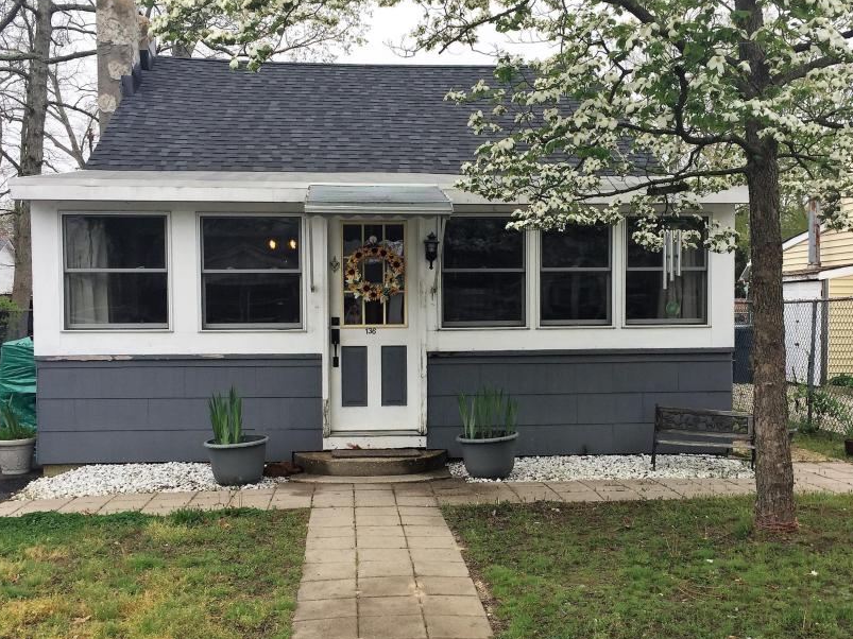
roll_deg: -0.9
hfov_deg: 50.1
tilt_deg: -0.3
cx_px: 459
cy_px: 330
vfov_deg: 38.7
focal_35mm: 37
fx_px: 912
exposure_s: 1/608
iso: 32
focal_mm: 4.15
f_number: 2.2
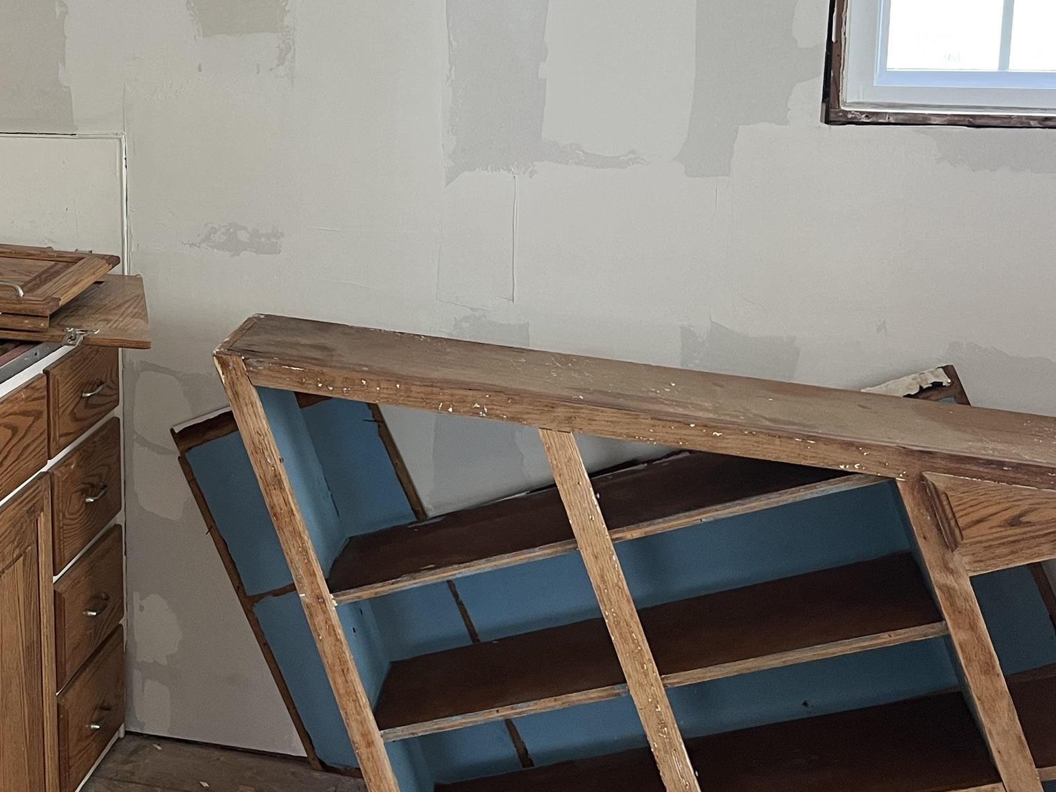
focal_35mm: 52
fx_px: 1586
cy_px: 188
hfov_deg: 34.7
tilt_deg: -7.5
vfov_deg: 27.6
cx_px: 101
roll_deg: +0.9
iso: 125
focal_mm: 5.7
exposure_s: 1/60
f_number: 1.5
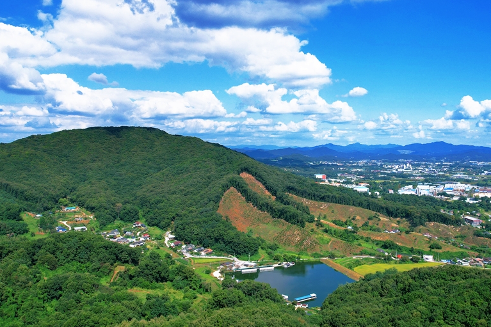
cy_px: 160
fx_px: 450
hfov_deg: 57.0
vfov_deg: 40.0
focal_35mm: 33
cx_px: 285
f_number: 2.8
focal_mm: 8.38
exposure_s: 1/2000
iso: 110
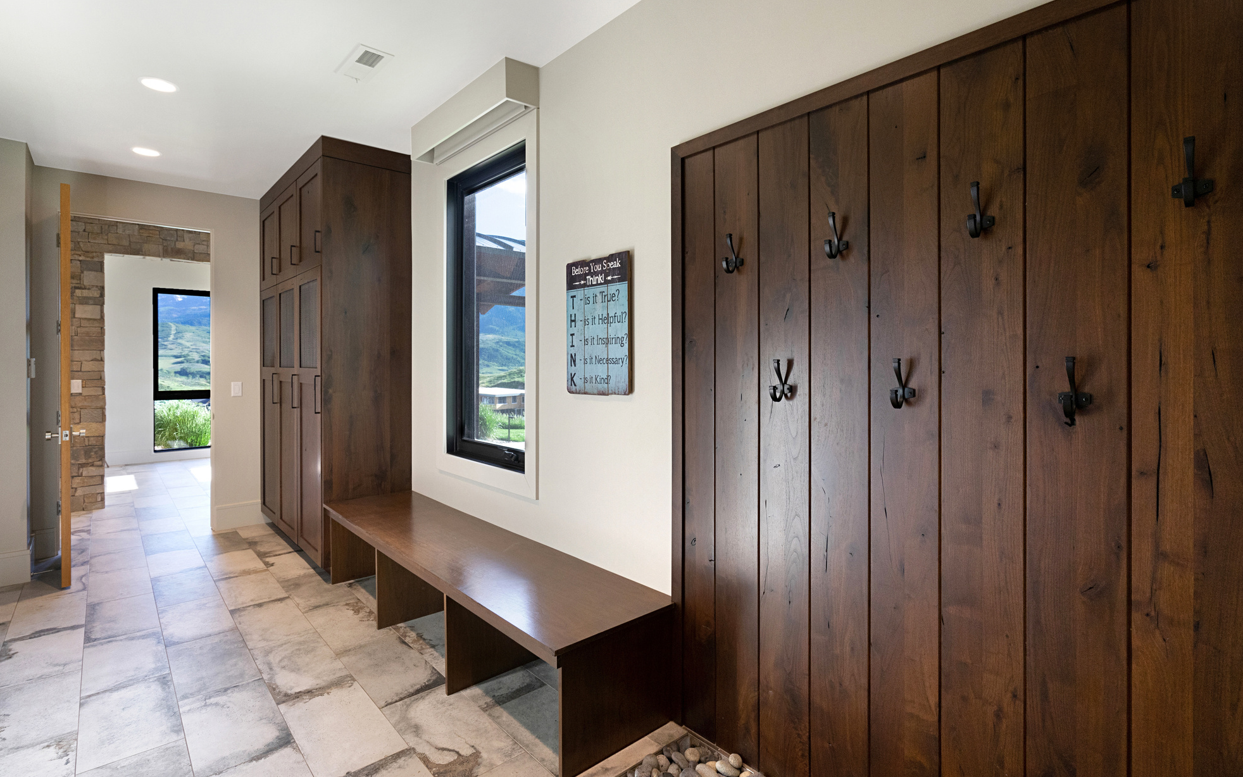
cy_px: 374
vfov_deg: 68.0
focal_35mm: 17
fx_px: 576
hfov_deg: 94.4
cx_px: 616
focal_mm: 16
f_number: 9
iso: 1250
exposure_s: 1/20
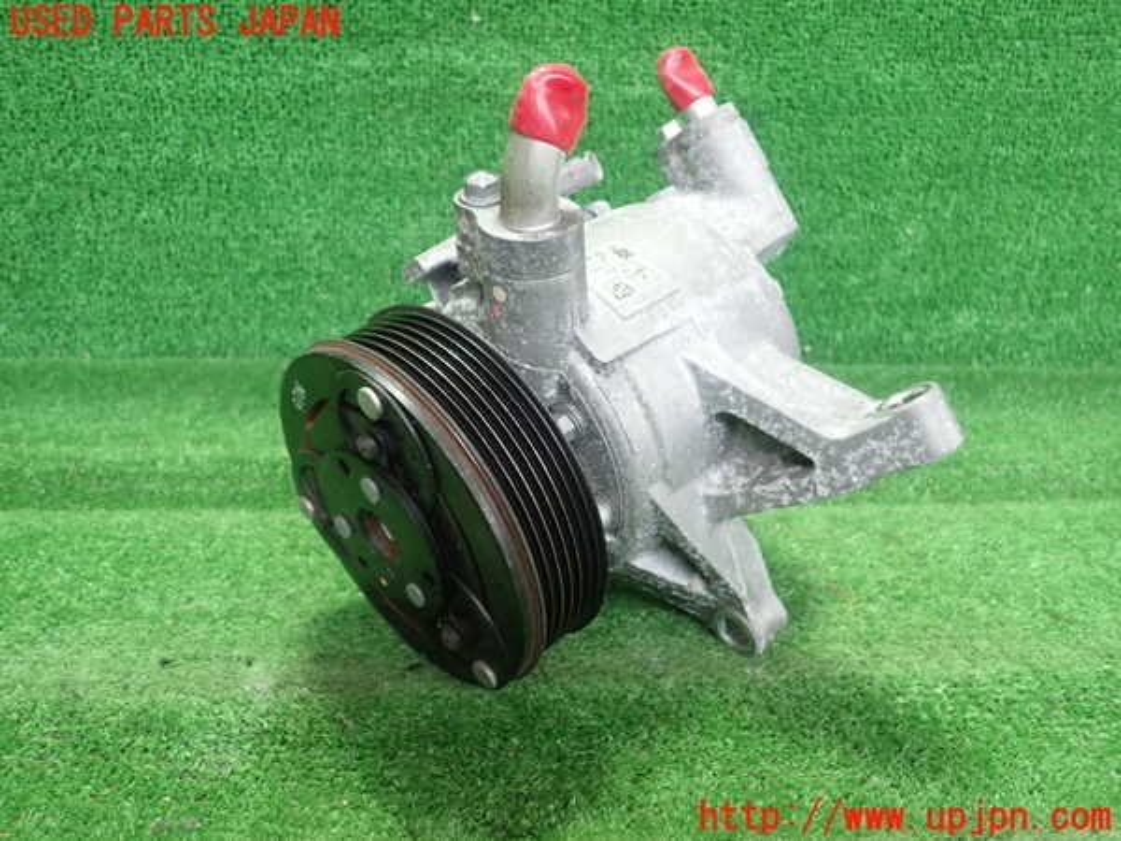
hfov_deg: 60.0
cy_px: 420
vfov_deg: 46.8
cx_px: 560
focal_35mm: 30
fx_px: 972
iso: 640
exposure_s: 1/125
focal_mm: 5.5
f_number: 2.3
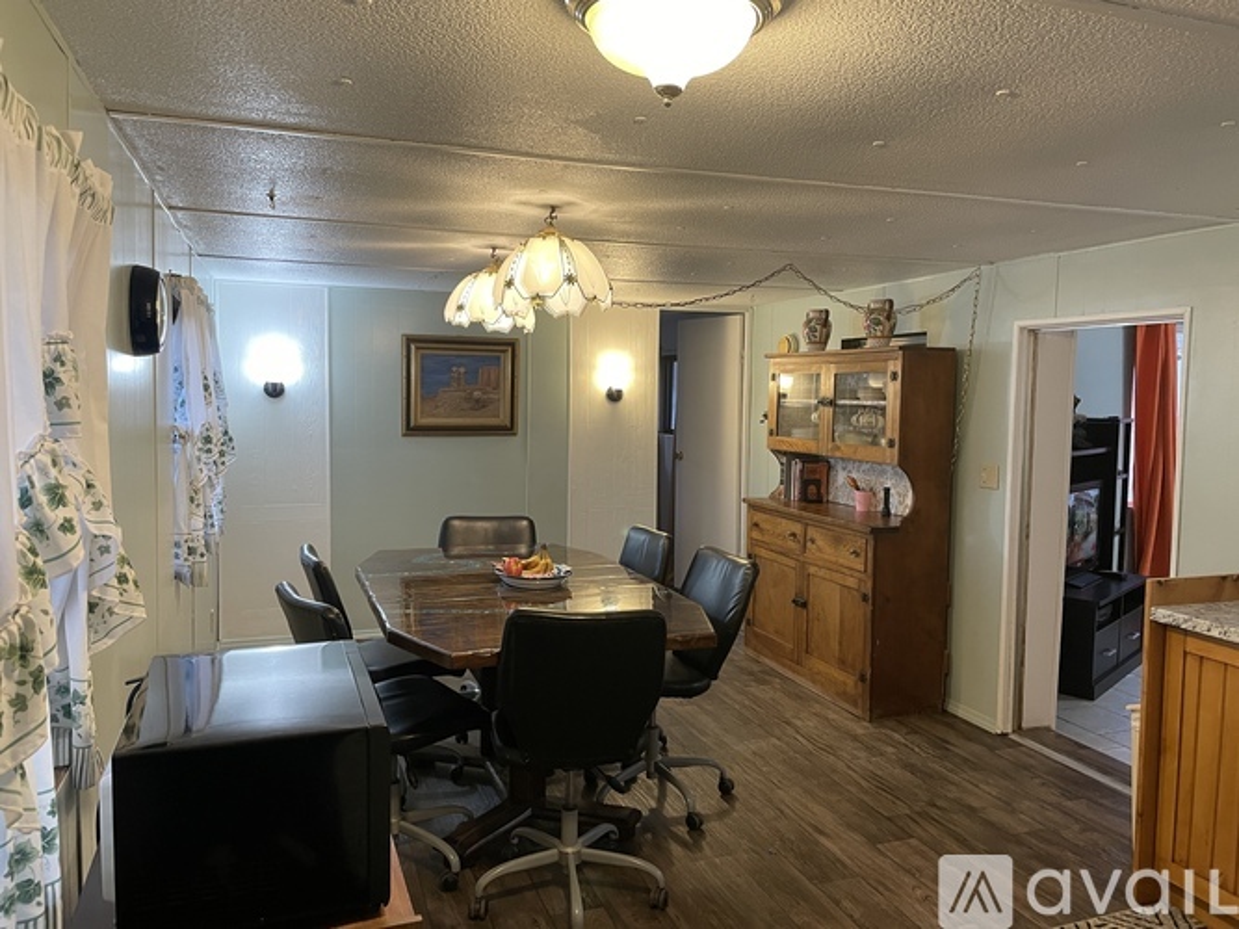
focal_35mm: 26
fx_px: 930
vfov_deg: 53.0
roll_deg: -1.0
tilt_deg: -4.5
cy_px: 464
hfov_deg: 67.3
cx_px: 620
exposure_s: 1/60
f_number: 1.6
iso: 160
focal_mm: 4.2
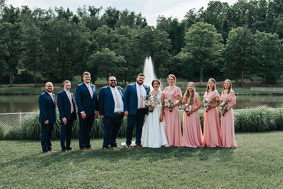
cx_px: 160
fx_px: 362
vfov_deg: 29.2
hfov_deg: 42.6
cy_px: 102
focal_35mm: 46
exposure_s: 1/640
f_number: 3.2
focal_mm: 35
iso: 160
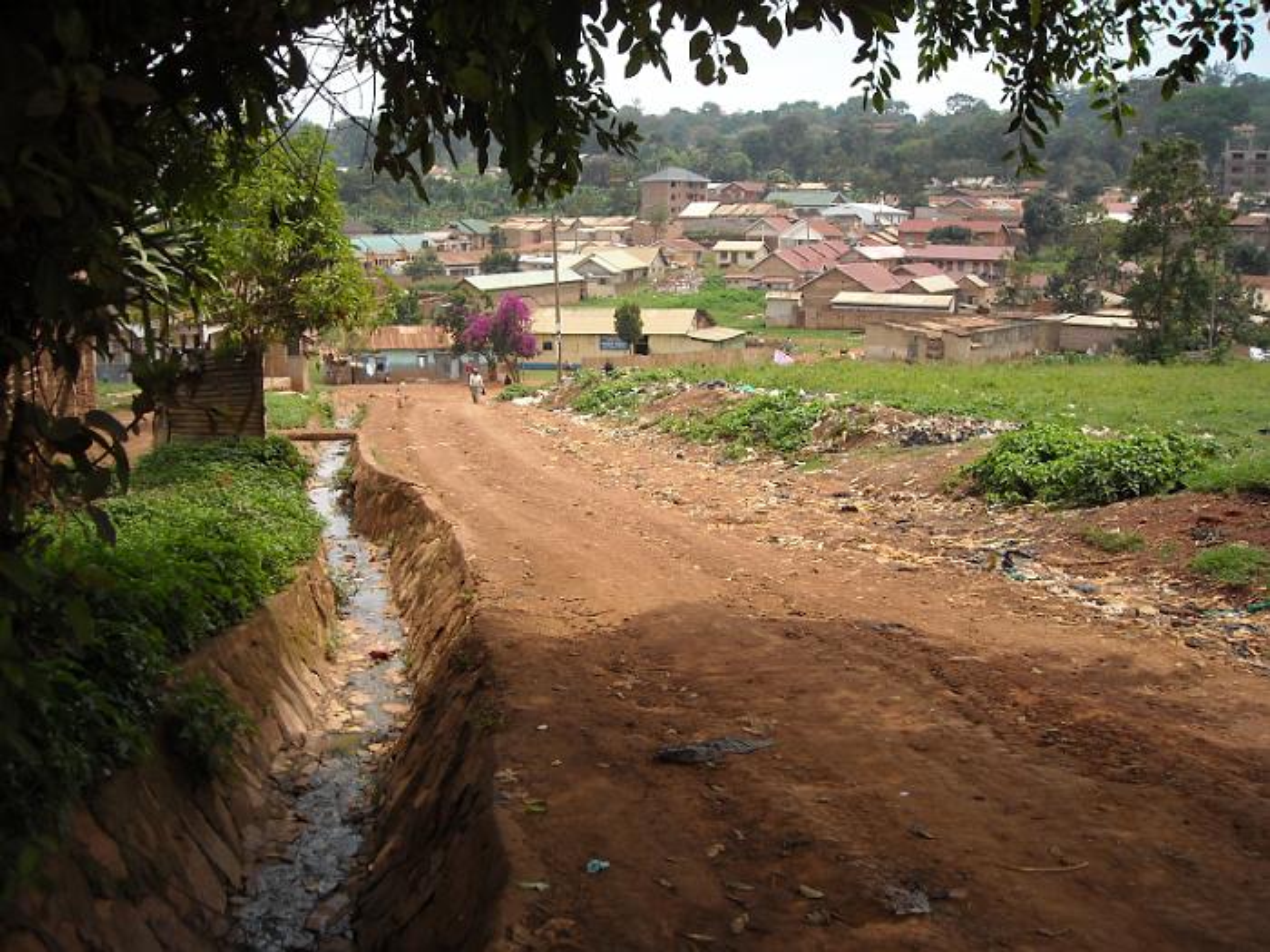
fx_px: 1284
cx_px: 635
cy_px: 476
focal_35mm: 35
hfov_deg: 52.6
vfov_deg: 40.7
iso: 64
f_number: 5.6
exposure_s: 1/161
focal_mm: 5.7
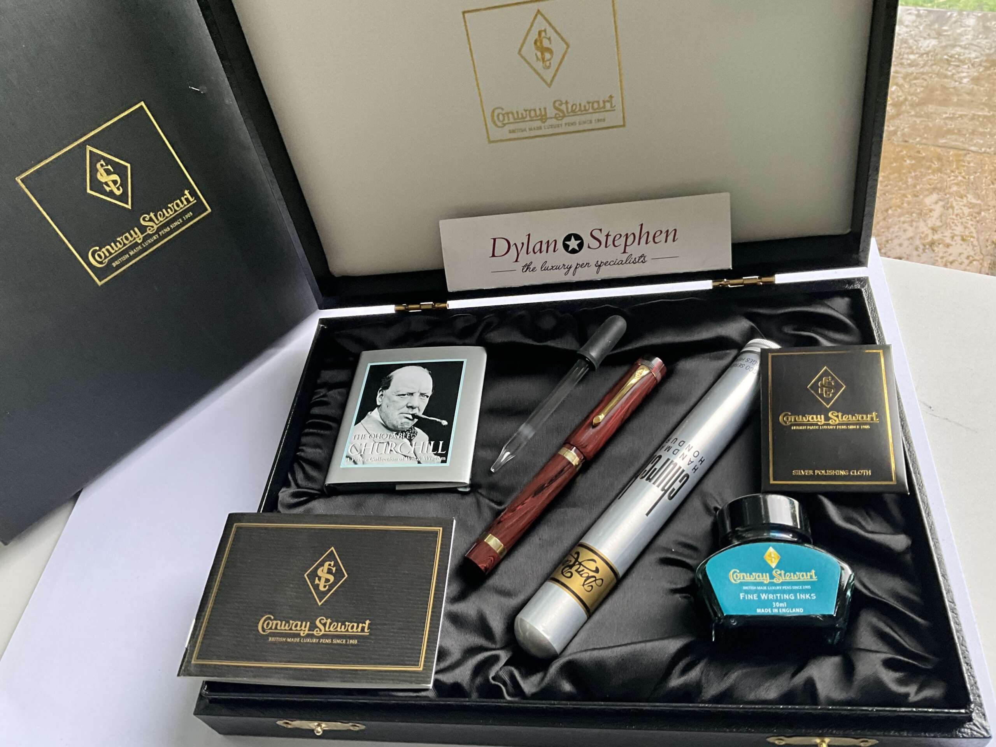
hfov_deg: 61.7
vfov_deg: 48.2
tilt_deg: -48.4
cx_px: 498
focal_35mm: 29
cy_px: 374
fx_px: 834
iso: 160
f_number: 1.8
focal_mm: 3
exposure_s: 1/60
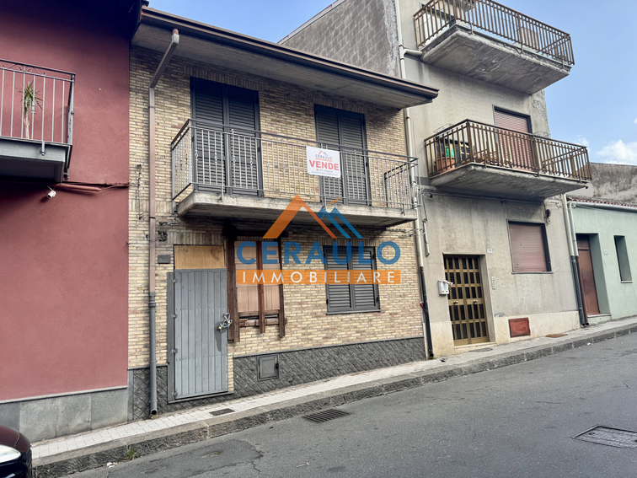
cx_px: 318
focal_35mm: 24
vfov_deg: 56.8
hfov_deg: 71.6
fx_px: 442
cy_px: 239
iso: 80
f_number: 1.78
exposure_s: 1/888
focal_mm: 6.76
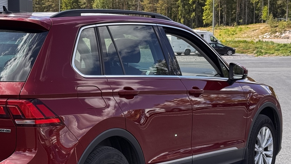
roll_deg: +1.0
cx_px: 72
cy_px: 101
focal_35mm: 90
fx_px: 695
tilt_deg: -4.0
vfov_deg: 13.4
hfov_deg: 23.4
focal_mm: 6.76
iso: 64
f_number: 1.78
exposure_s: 1/926
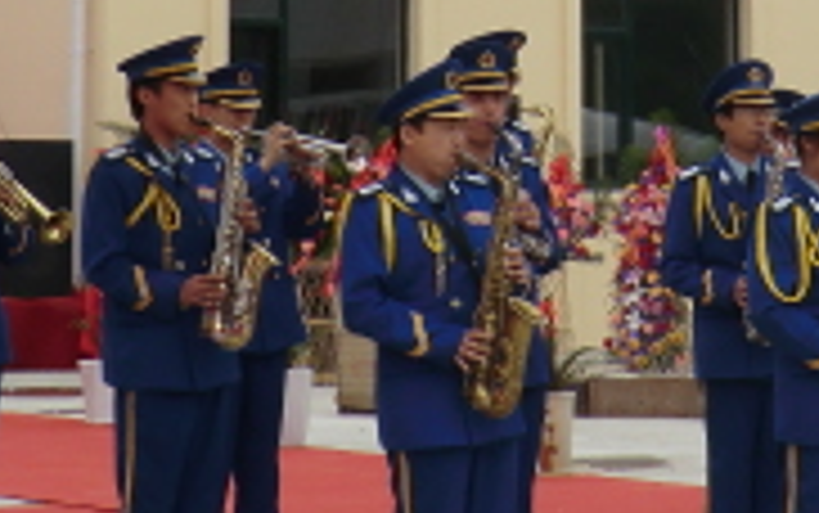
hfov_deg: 11.9
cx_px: 792
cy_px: -256
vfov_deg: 7.4
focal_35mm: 175
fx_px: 3908
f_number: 4
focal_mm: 8.4
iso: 64
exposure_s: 1/500
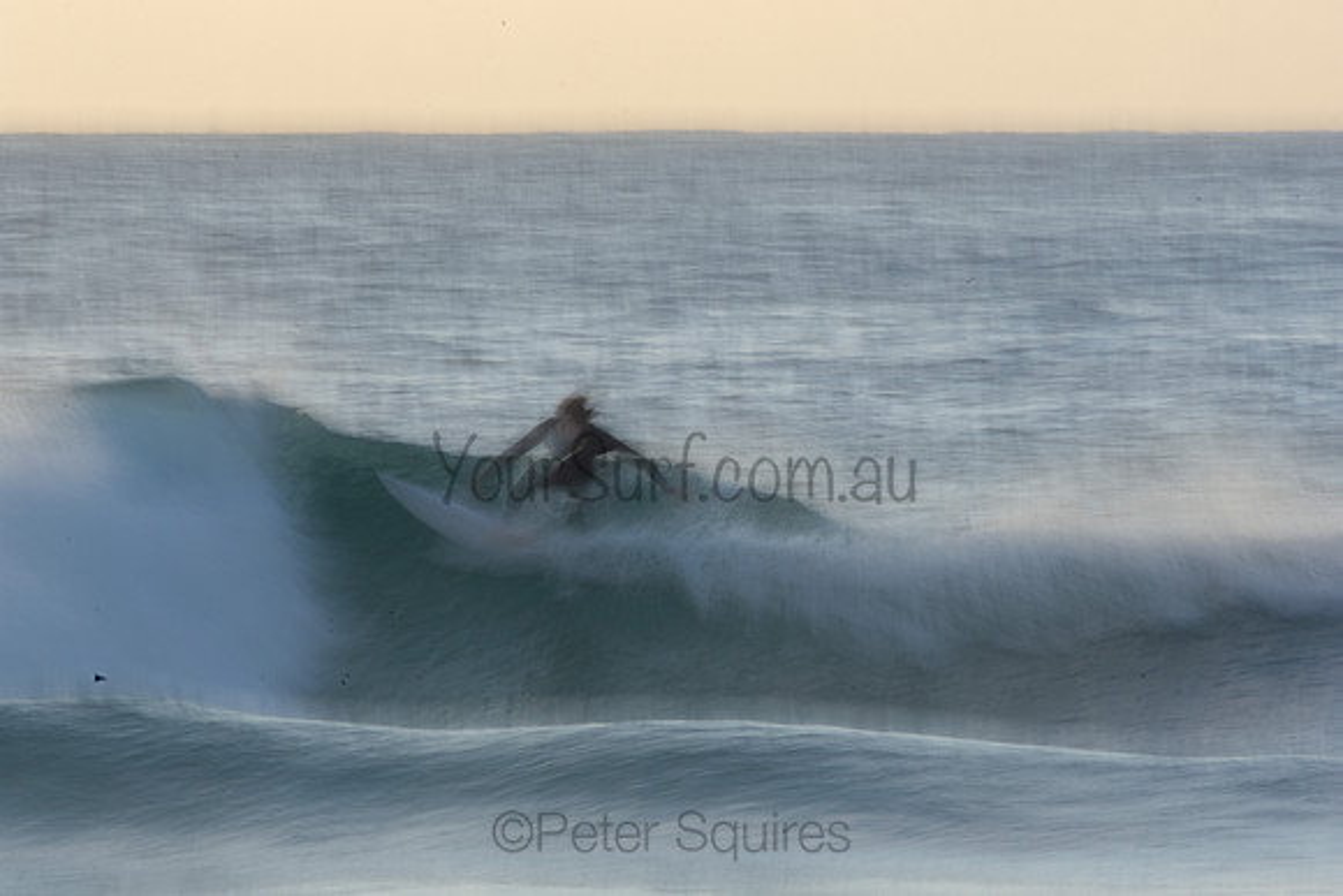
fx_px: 25186
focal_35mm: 675
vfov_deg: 2.0
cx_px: 672
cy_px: 448
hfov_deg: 3.1
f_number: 32
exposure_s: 1/10
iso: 100
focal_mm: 450
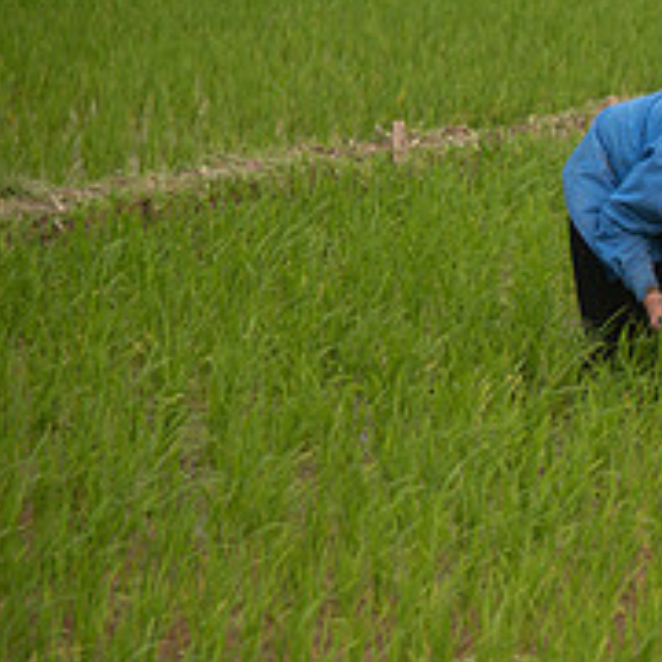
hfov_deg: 6.0
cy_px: 337
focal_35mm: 288
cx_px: 982
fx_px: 6231
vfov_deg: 6.1
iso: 320
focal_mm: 105
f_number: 4
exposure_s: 1/250
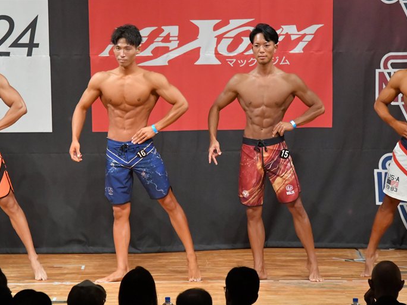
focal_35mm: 278
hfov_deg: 7.1
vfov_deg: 5.3
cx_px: 183
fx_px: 3268
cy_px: 153
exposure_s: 1/400
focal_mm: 170
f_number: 5.6
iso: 10000
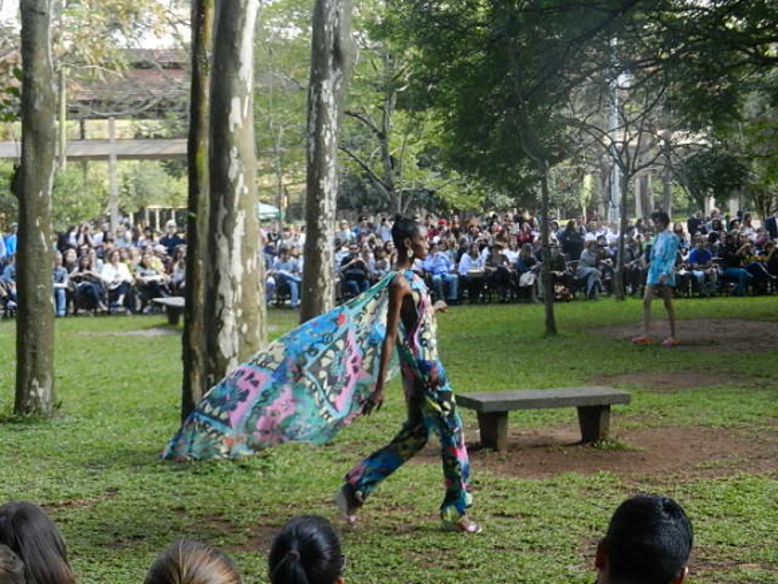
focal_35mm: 68
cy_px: 292
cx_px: 389
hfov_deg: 28.6
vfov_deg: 21.6
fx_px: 1528
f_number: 4.6
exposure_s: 1/160
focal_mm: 12.3
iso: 640
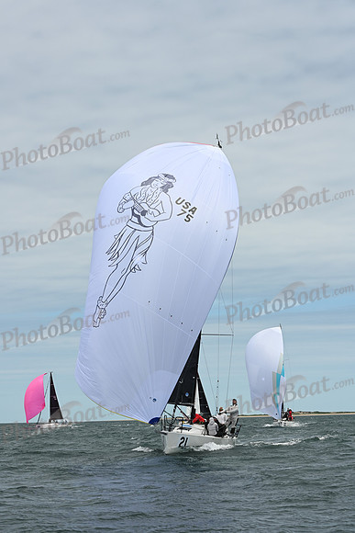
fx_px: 1183
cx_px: 178
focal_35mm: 80
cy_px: 266
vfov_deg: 25.4
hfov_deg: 17.1
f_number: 10
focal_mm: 80
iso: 320
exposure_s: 1/1000
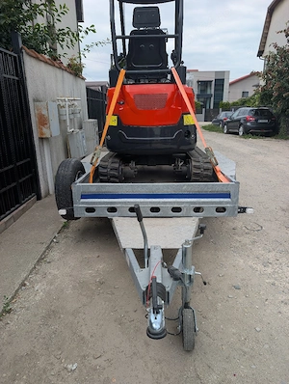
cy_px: 192
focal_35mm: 24
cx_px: 144
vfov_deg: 71.5
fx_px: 266
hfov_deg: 57.0
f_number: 1.68
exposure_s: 1/500
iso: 17
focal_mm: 6.9
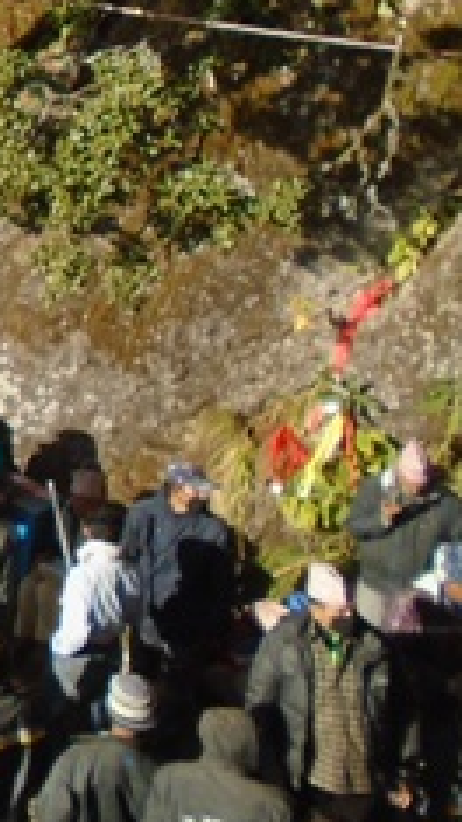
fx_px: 1679
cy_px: 0
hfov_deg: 12.3
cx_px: -651
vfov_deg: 26.1
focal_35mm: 77
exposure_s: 1/500
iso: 100
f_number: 3.2
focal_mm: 4.6
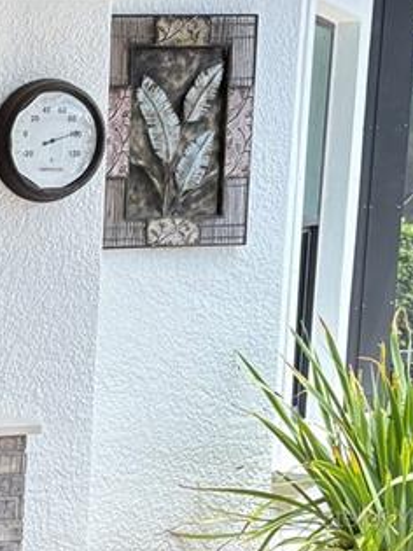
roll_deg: -1.9
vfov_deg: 19.4
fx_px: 1576
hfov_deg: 13.3
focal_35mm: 99
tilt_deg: -12.6
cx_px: -343
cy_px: 516
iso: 40
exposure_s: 1/121
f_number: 1.6
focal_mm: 5.96
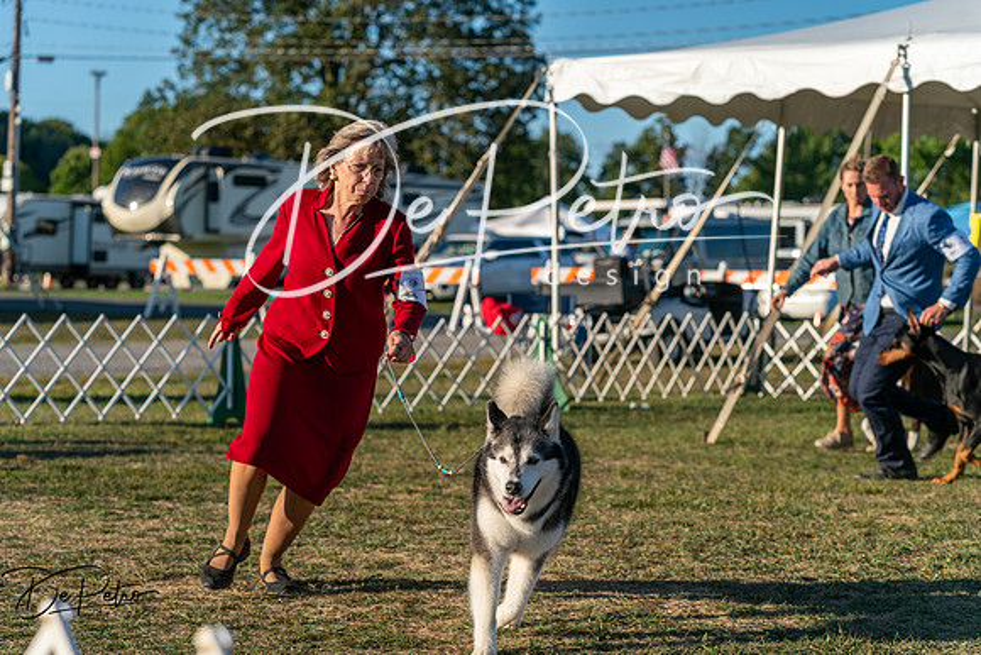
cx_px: 490
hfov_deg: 22.9
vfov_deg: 15.4
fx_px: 2426
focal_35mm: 89
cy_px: 328
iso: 200
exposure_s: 1/1250
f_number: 4.5
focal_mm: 89
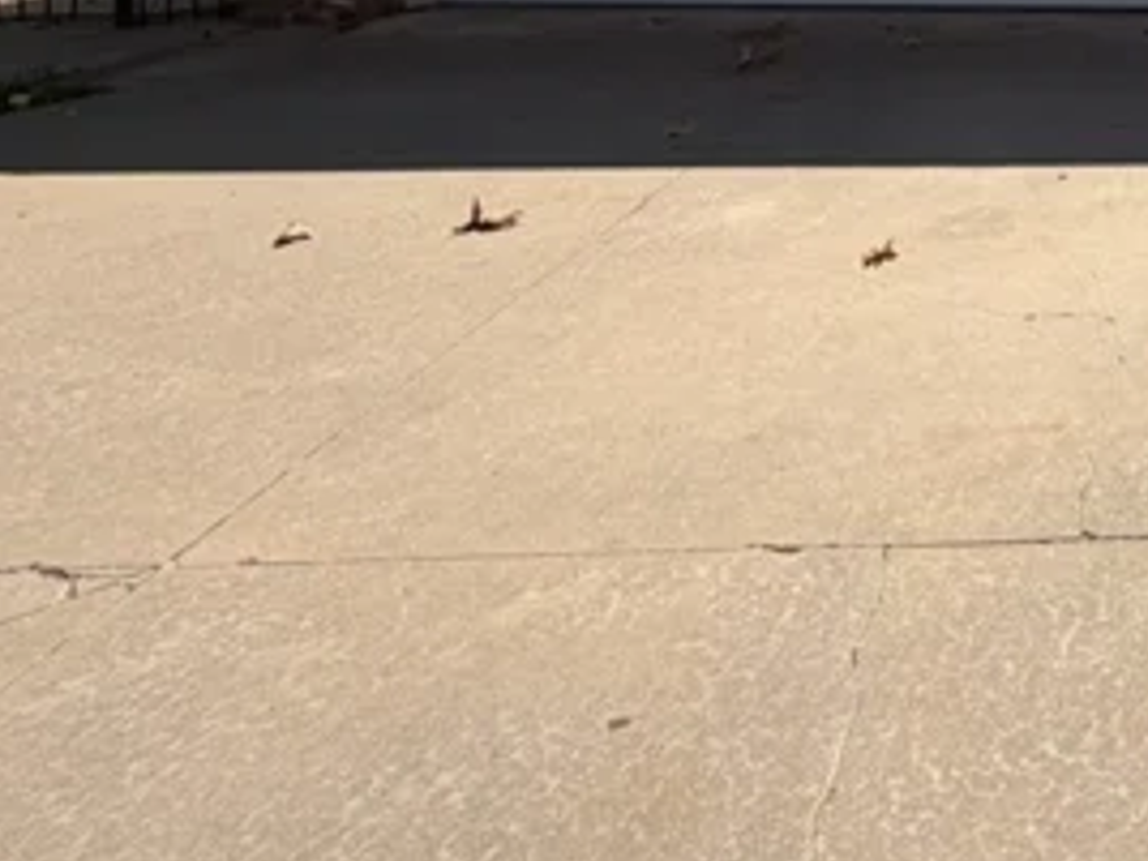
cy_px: -176
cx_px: 1270
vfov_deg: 31.0
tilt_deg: -1.8
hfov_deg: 39.1
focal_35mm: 39
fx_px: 1293
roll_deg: -0.8
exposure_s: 1/1189
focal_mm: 2.22
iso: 20
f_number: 2.2
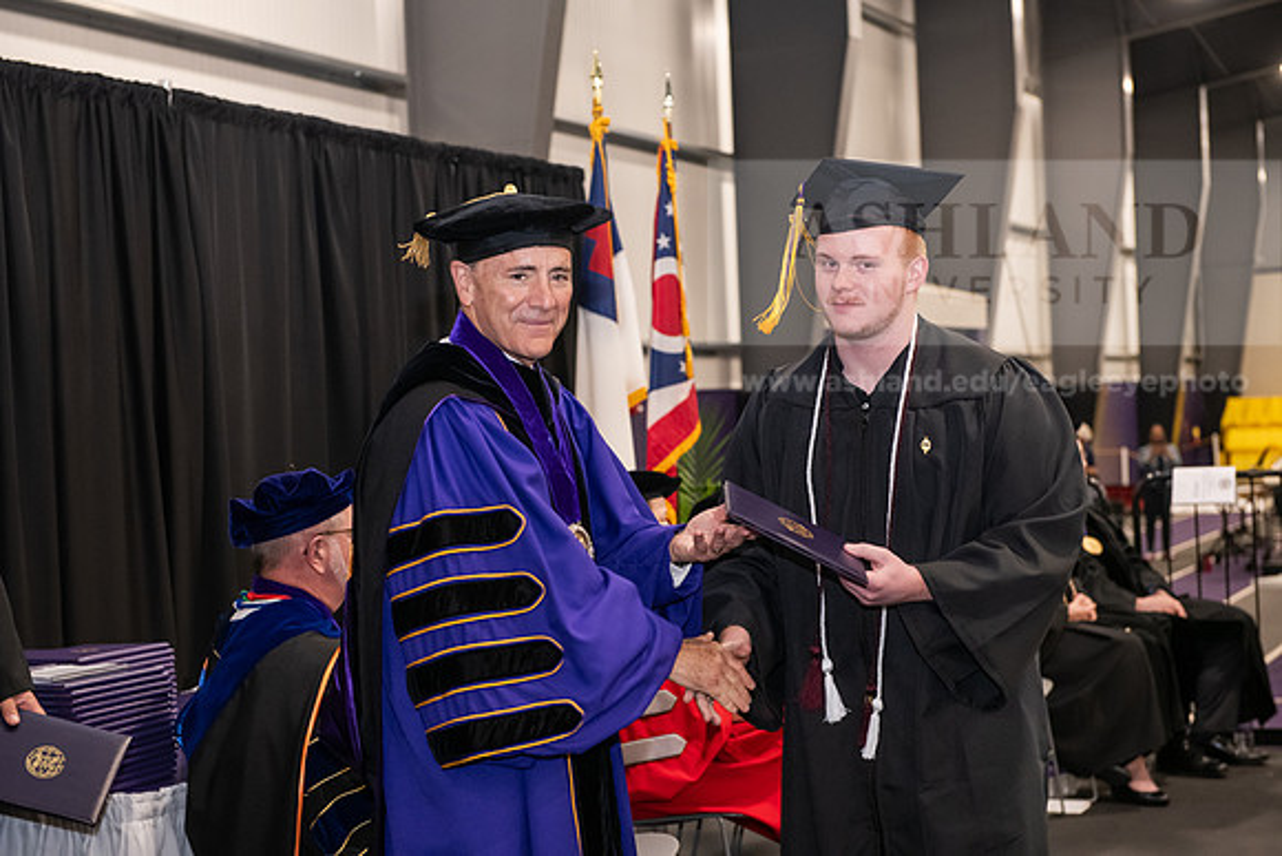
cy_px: 428
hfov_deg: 28.8
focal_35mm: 70
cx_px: 641
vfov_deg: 19.5
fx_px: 2493
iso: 2500
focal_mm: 70
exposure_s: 1/125
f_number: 5
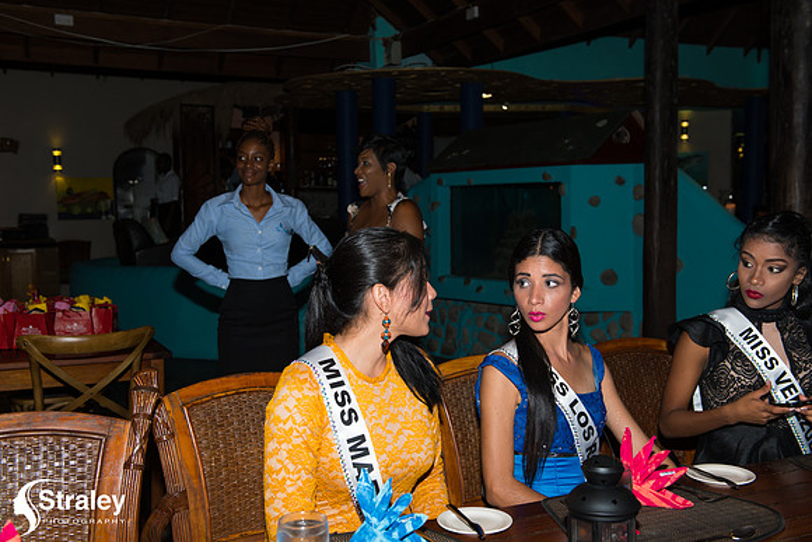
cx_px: 406
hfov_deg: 48.4
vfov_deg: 33.4
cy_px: 271
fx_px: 902
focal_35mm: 40
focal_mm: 40
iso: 400
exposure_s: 1/100
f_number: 5.6
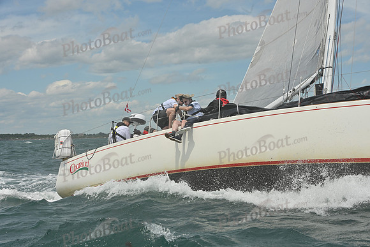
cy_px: 124
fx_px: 720
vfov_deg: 19.5
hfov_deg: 28.8
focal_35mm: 70
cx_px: 185
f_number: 13
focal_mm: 70
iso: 320
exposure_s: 1/1250
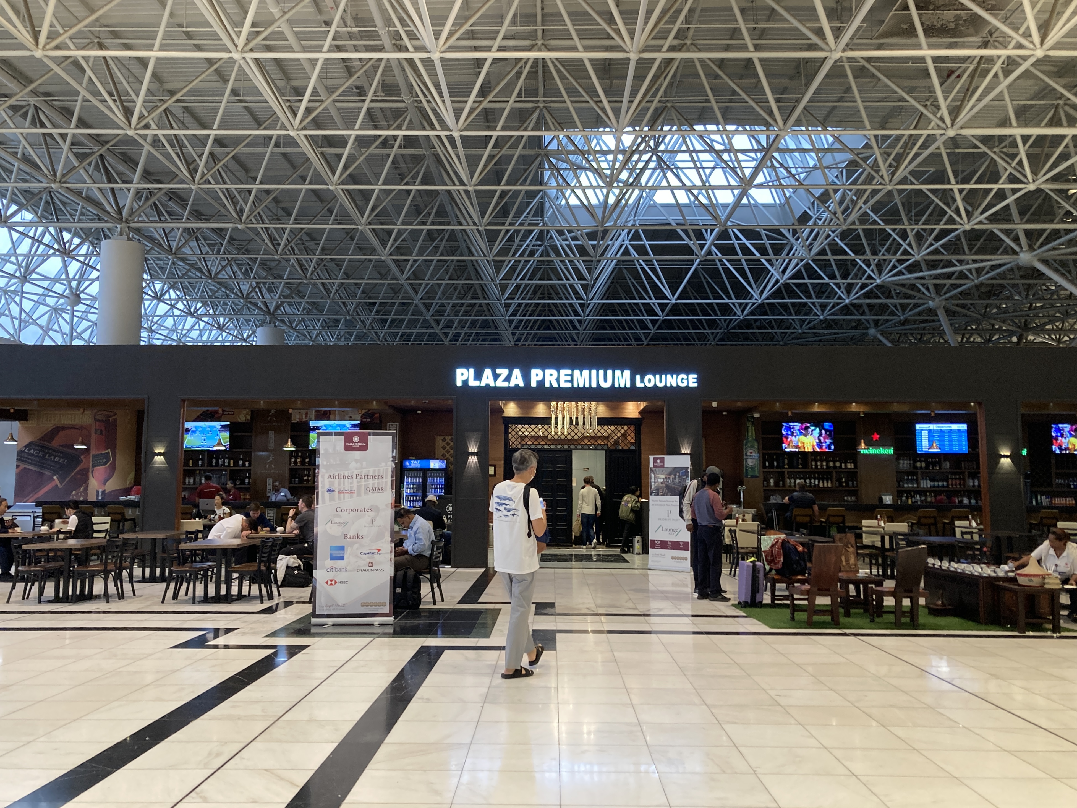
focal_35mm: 28
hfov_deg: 63.4
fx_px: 871
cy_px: 404
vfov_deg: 49.7
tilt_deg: +6.9
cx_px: 538
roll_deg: +0.8
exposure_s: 1/50
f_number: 1.8
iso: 160
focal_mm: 3.99
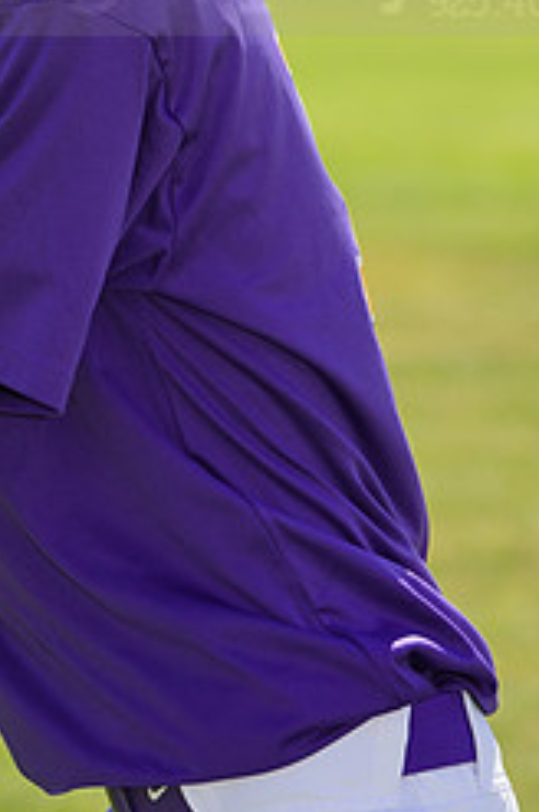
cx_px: 3
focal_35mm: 608
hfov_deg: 2.3
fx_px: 13692
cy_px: -69
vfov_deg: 3.4
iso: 100
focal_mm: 259
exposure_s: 1/250
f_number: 8
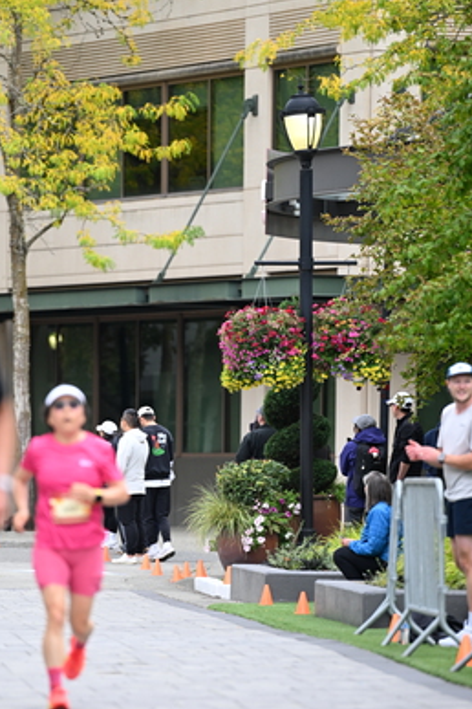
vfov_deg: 7.3
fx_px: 5585
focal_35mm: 284
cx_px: 155
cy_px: 414
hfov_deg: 4.8
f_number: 2.8
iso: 640
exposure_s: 1/1600
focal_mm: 200
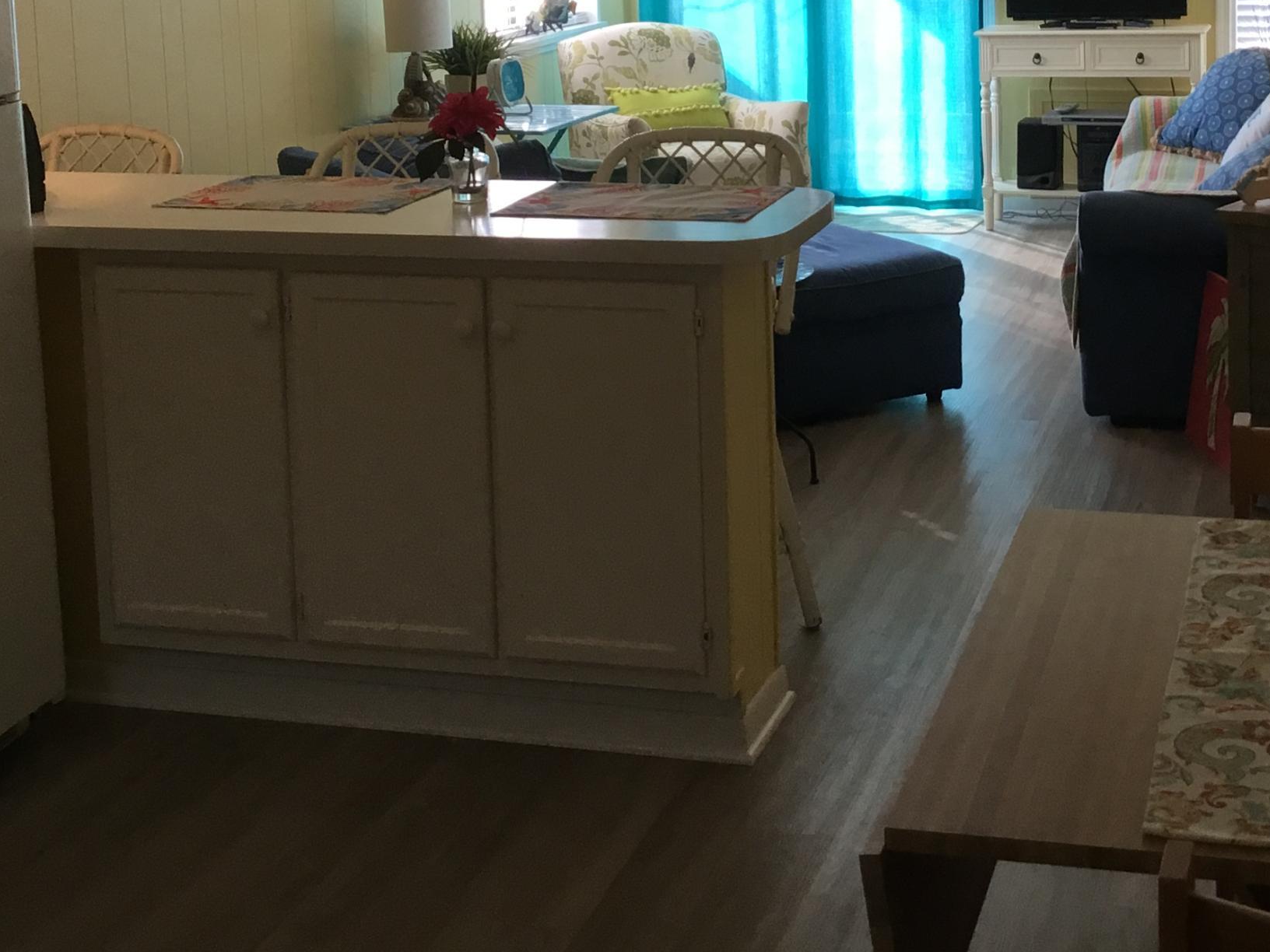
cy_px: 85
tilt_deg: -7.9
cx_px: 756
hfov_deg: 33.7
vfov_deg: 24.9
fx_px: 2091
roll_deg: +1.0
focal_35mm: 57
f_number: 2.4
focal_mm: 3.3
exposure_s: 1/40
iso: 25
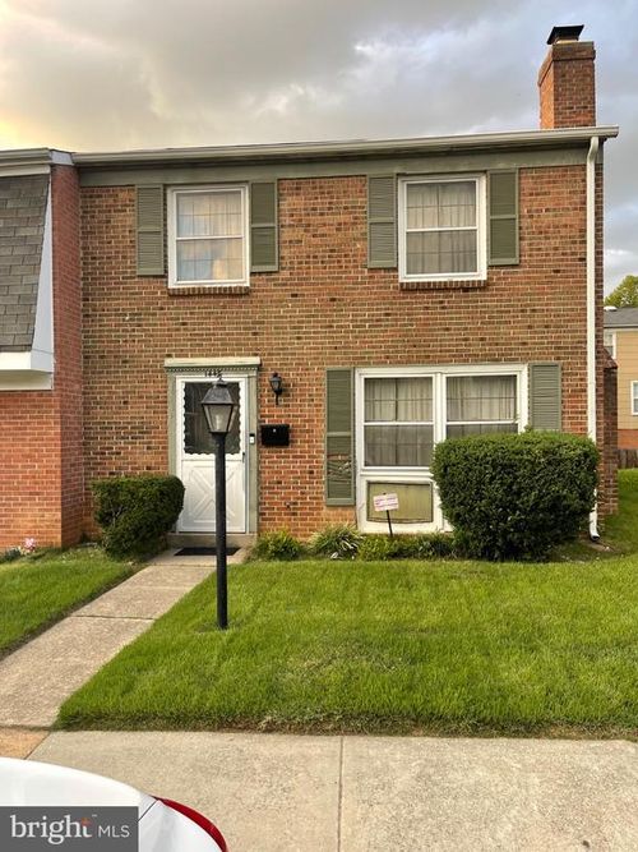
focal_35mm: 25
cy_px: 426
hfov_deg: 54.9
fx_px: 615
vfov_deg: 69.4
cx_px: 319
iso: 32
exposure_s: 1/193
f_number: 1.6
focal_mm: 5.1
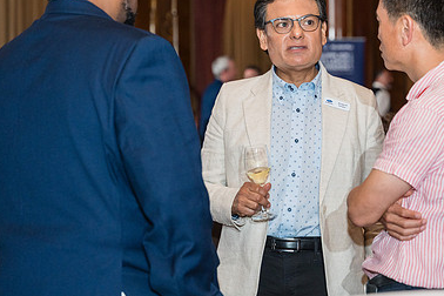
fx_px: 1295
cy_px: 57
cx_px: 280
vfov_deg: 13.0
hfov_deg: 19.4
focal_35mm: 105
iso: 1600
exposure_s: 1/250
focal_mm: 64.1
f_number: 2.8
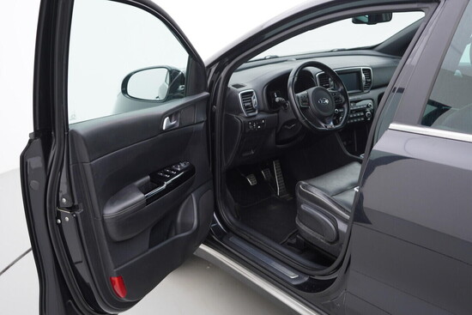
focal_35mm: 36
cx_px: 236
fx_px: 472
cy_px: 158
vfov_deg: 36.9
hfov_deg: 53.1
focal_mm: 24
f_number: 3.2
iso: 125
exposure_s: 1/50
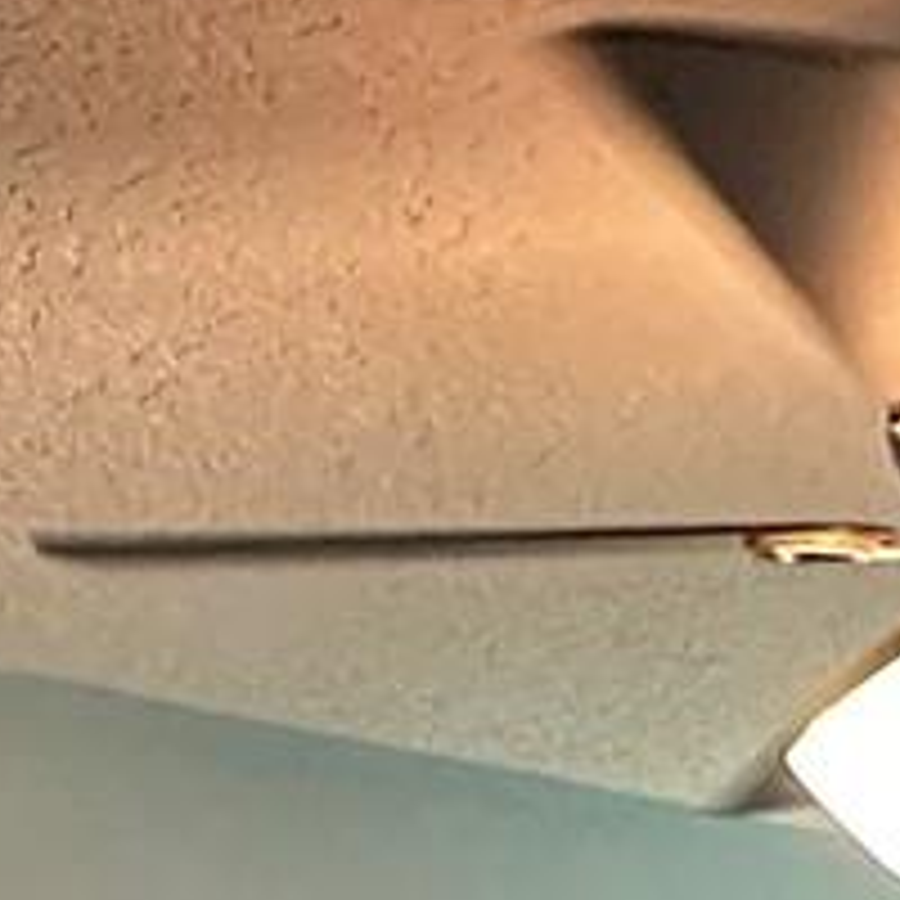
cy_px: 1836
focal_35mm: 99
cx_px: 576
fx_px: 2912
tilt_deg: -7.5
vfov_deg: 14.4
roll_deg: -1.1
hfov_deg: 17.5
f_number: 2.2
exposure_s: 1/120
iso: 320
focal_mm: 2.22
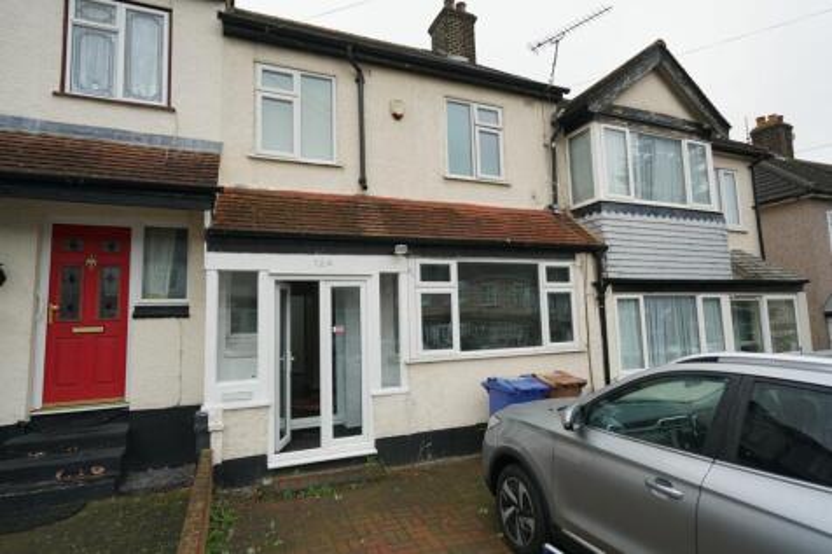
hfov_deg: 86.9
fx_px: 439
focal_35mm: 19
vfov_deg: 64.5
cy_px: 277
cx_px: 416
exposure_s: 1/160
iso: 250
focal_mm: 19
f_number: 4
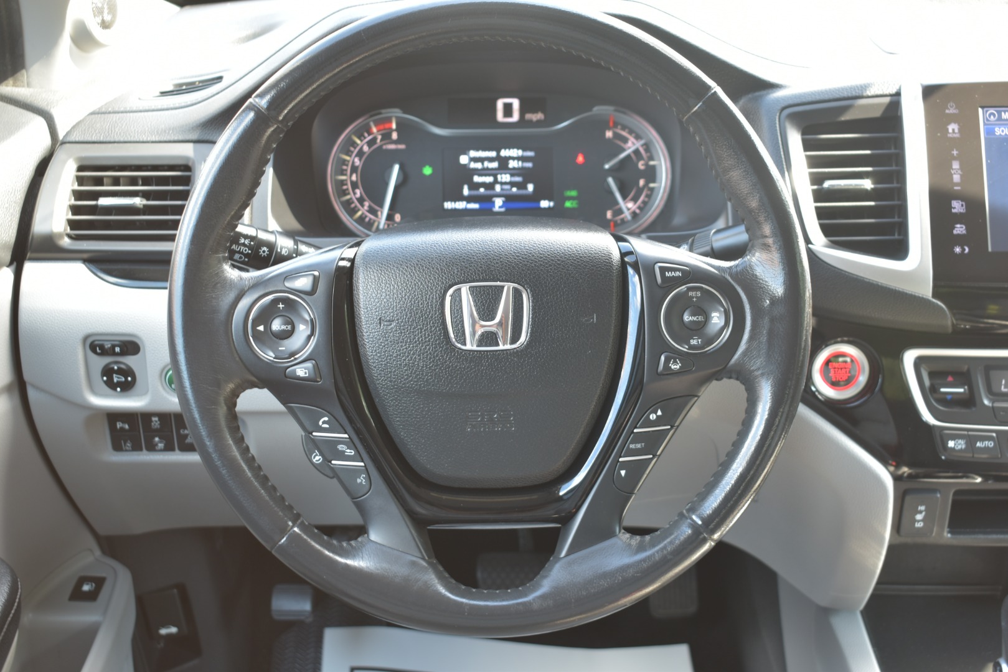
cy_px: 336
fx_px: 1302
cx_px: 504
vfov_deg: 29.0
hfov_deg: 42.3
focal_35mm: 46
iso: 100
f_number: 4.2
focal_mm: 31
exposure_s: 1/10
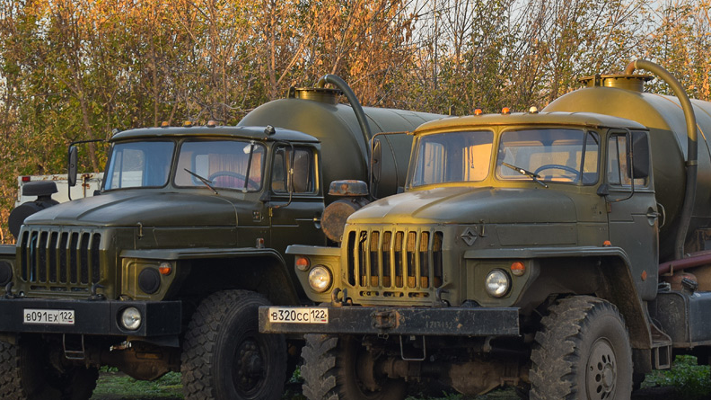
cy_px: 175
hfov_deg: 21.4
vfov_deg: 12.1
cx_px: 396
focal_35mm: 100
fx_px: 1885
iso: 200
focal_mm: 42
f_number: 6.3
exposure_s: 1/160
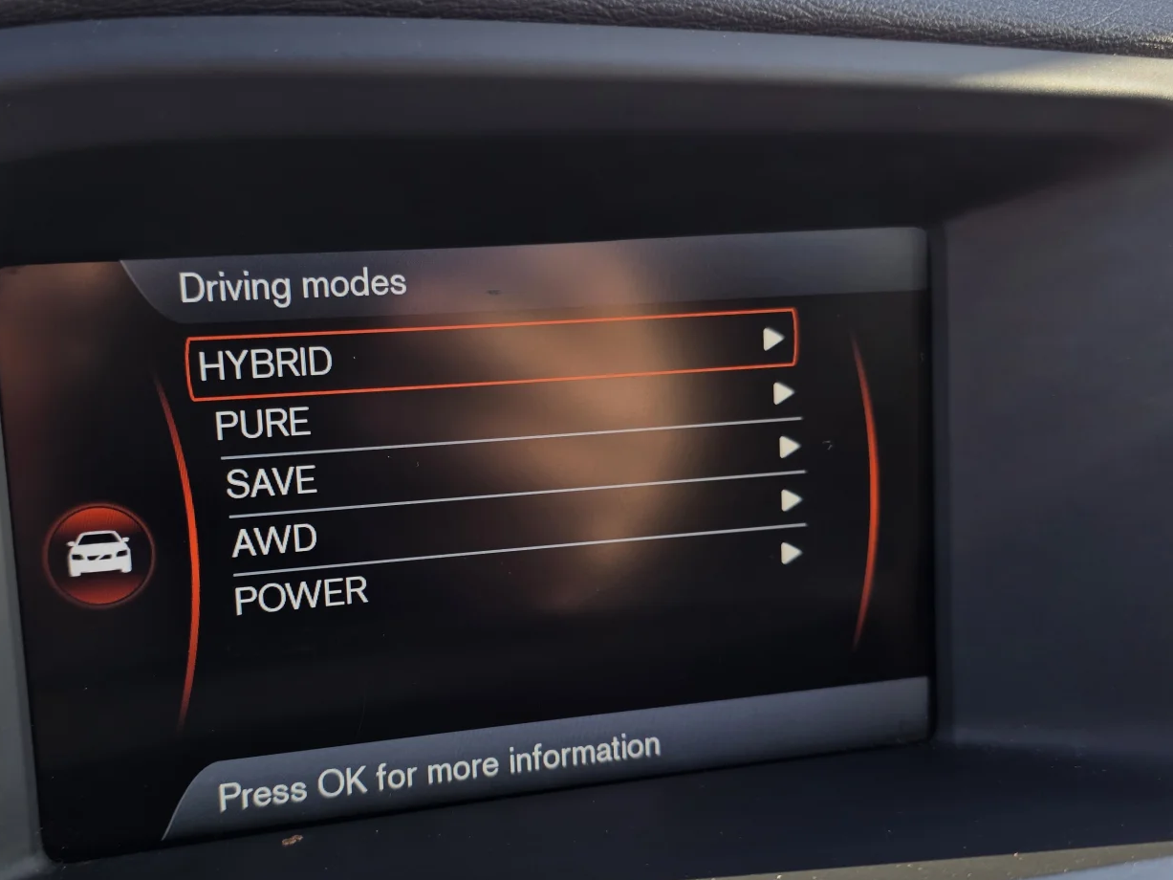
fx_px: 1220
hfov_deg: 51.0
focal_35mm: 36
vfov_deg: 39.6
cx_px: 466
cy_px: 505
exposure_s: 1/125
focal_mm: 6.3
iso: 12
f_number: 1.7
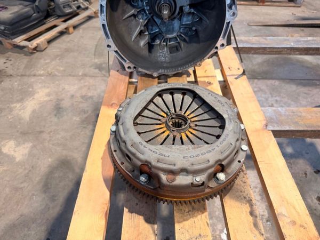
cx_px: 160
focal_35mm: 24
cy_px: 120
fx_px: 222
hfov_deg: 71.6
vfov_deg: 56.8
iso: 200
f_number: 1.78
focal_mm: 6.76
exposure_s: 1/70
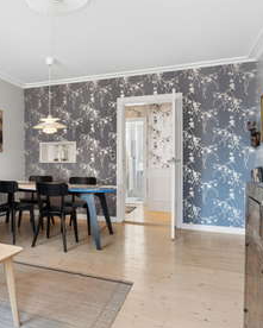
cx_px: 32
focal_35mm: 30
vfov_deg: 58.8
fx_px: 292
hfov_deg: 44.6
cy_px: 164
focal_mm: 14
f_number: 8
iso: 200
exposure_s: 1/5
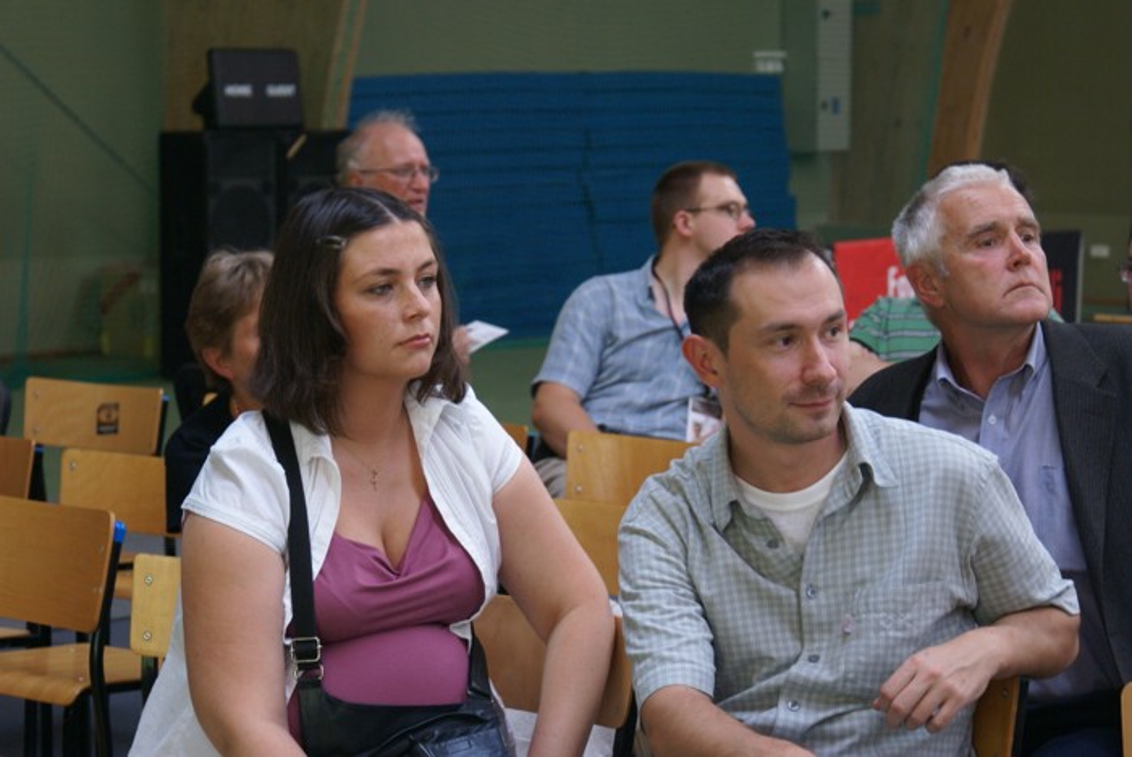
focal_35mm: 105
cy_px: 378
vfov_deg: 13.1
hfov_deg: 19.4
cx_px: 566
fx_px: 3304
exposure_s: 1/30
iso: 400
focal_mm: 70
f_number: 5.6
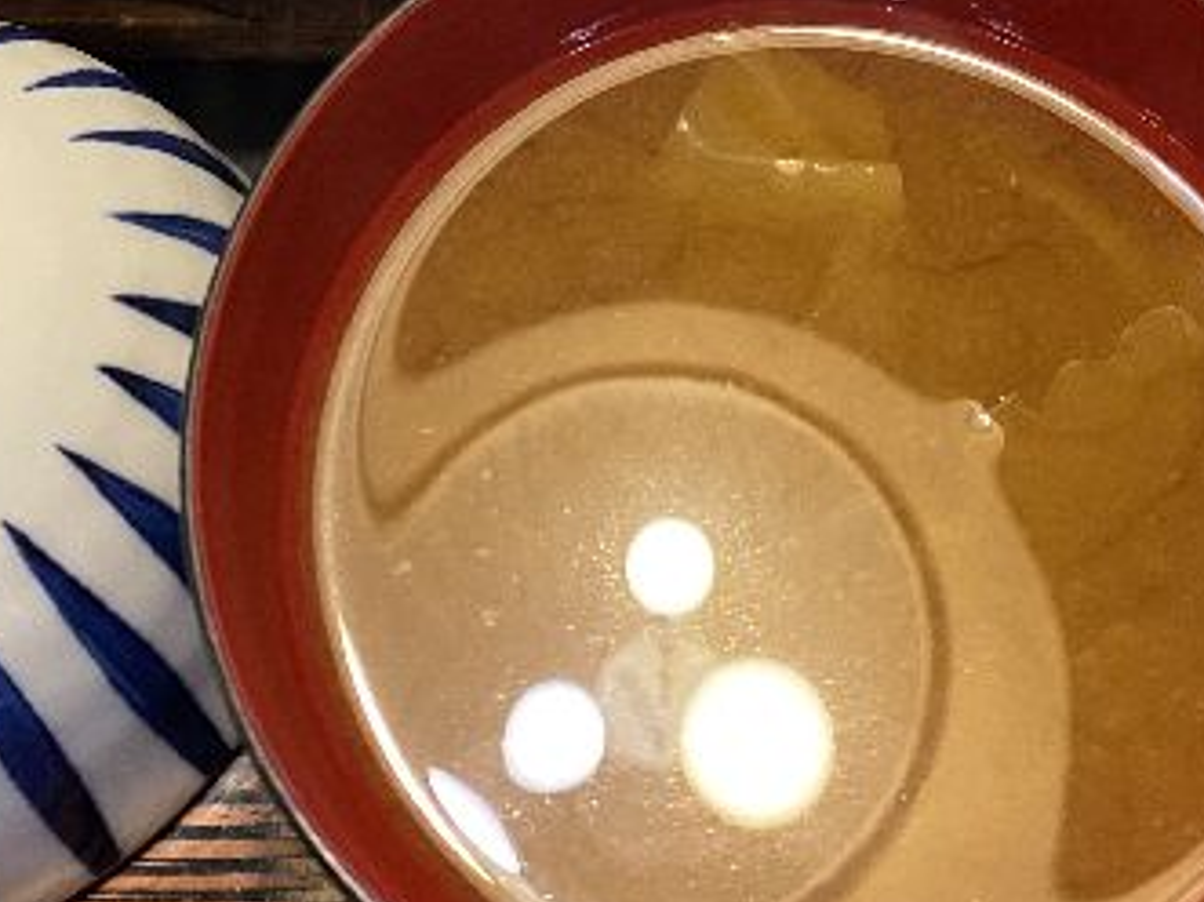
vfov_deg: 21.3
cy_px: -180
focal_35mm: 64
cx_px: 555
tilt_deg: -53.7
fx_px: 2225
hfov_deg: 30.3
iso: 320
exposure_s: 1/50
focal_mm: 4.25
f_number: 1.8
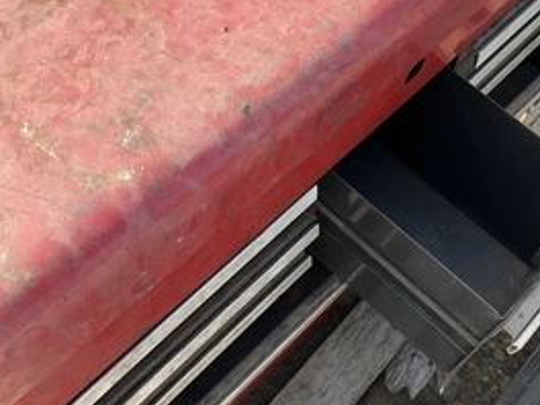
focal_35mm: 44
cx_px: 374
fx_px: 686
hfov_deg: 42.2
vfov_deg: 32.9
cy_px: 202
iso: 20
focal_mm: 3
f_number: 1.8
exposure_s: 1/245
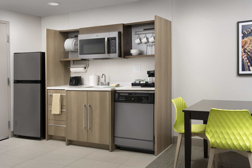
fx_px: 266
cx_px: 126
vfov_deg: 35.1
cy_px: 84
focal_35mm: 38
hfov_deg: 50.7
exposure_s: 1/125
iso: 400
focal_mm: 38
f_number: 11
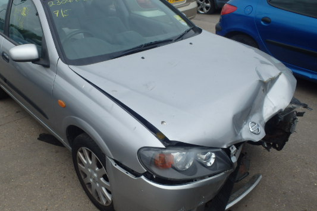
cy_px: 114
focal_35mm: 35
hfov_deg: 54.3
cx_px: 138
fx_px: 308
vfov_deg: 37.8
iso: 125
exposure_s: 1/100
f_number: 11
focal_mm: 5
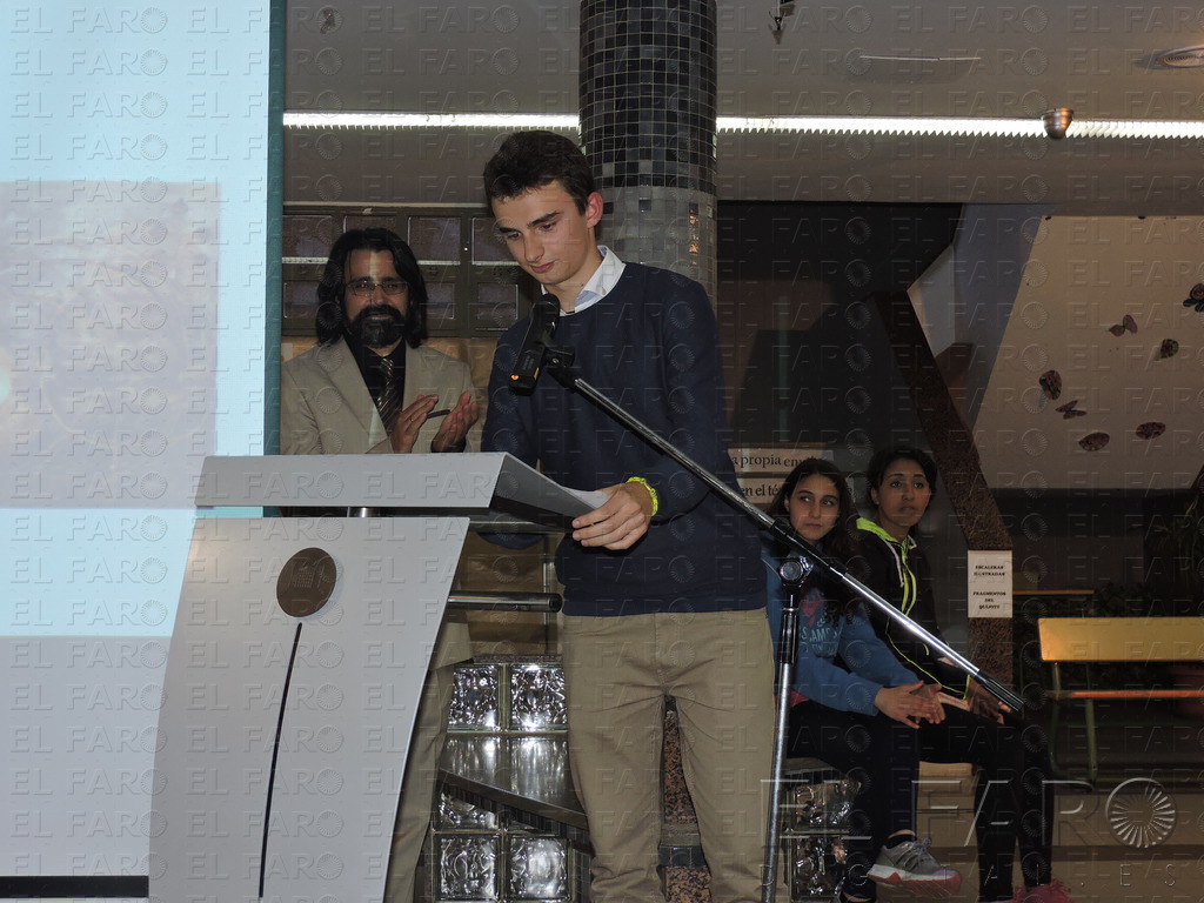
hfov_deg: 38.2
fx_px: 1739
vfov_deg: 29.1
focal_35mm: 50
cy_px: 452
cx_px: 602
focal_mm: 8.9
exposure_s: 1/30
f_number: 3.6
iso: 200
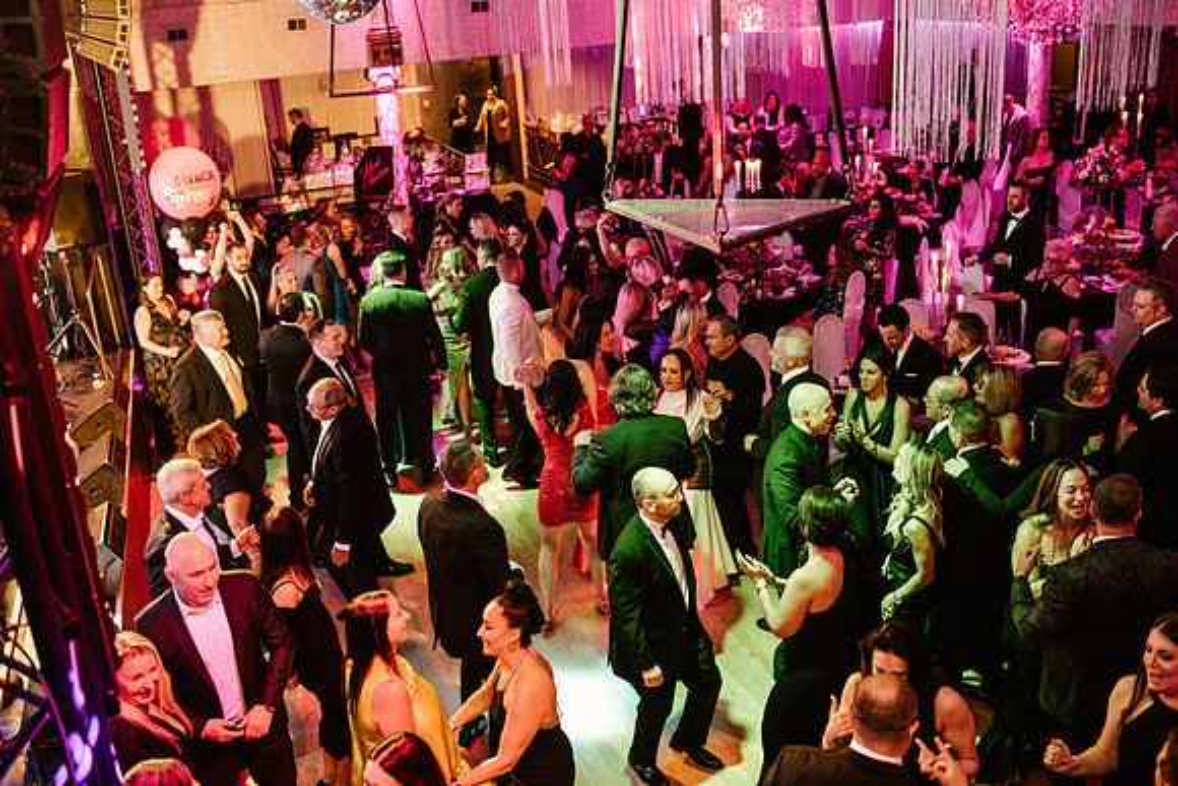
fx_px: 1145
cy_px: 393
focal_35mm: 35
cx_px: 589
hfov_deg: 54.4
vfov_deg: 37.9
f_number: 2.5
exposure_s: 1/200
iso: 2500
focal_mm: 35
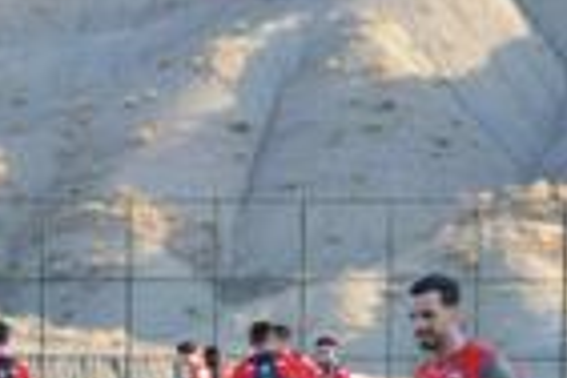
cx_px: -84
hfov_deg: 8.6
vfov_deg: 5.7
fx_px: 3717
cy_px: 623
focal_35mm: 236
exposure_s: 1/125
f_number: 5.6
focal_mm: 36
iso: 220
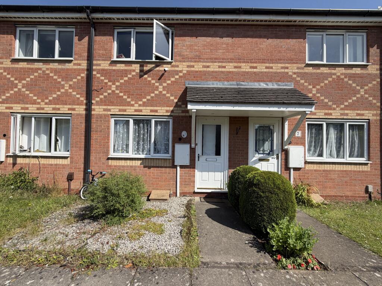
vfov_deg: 85.7
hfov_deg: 102.1
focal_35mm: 14
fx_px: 154
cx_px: 191
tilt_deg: +1.9
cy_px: 143
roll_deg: -0.9
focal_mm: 2.22
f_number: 2.2
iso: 20
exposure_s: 1/770
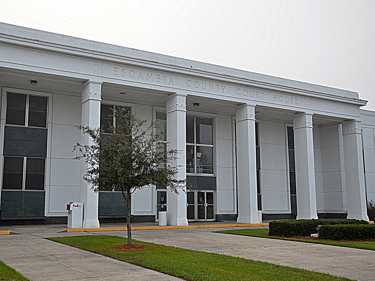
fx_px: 433
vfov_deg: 36.0
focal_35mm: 40
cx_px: 164
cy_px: 139
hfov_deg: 46.7
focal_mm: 24
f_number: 5.6
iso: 400
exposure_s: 1/125
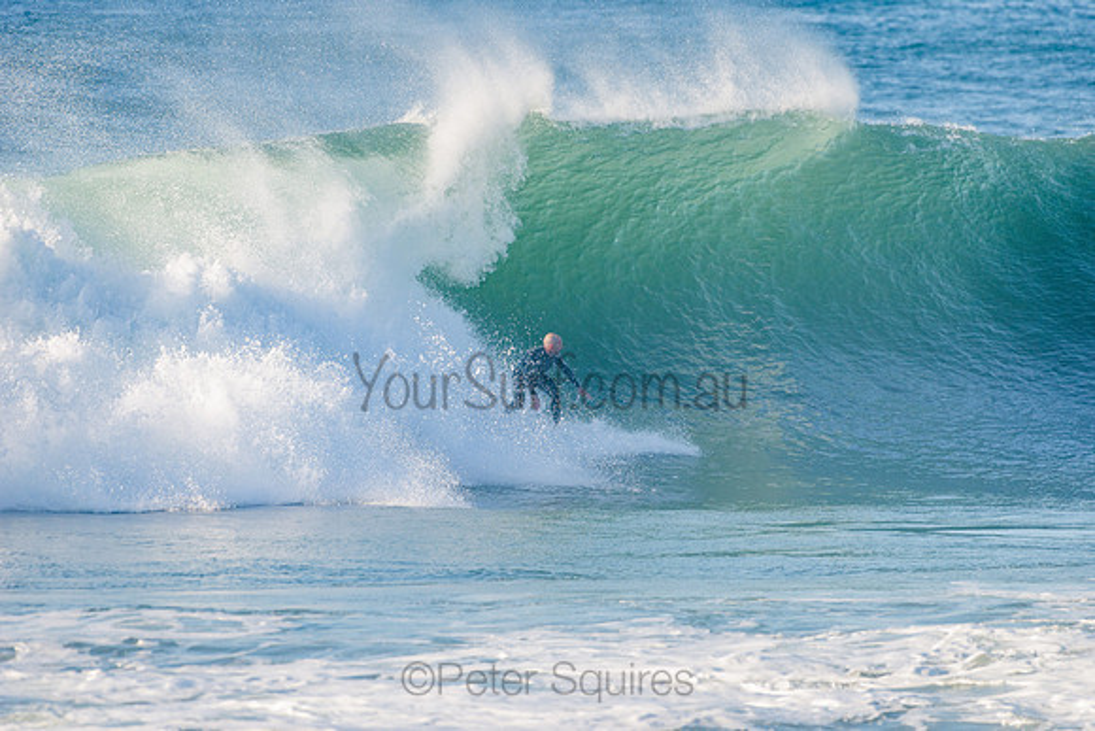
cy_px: 366
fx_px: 15211
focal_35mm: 500
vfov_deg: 2.8
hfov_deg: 4.1
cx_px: 548
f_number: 5.6
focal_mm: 500
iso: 250
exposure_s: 1/1600
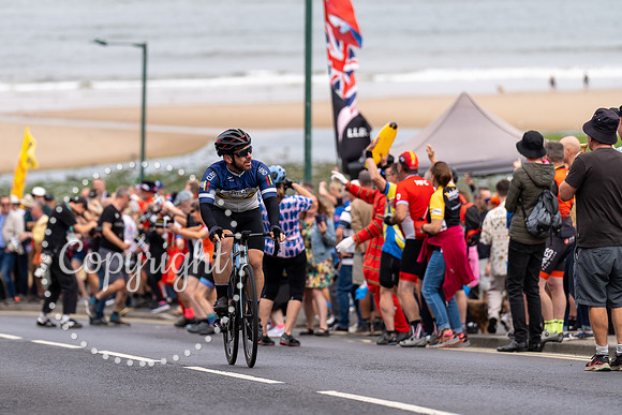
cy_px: 162
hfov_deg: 8.5
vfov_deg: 5.6
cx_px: 243
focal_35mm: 243
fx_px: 4208
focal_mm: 200
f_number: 3.5
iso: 100
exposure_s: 1/640
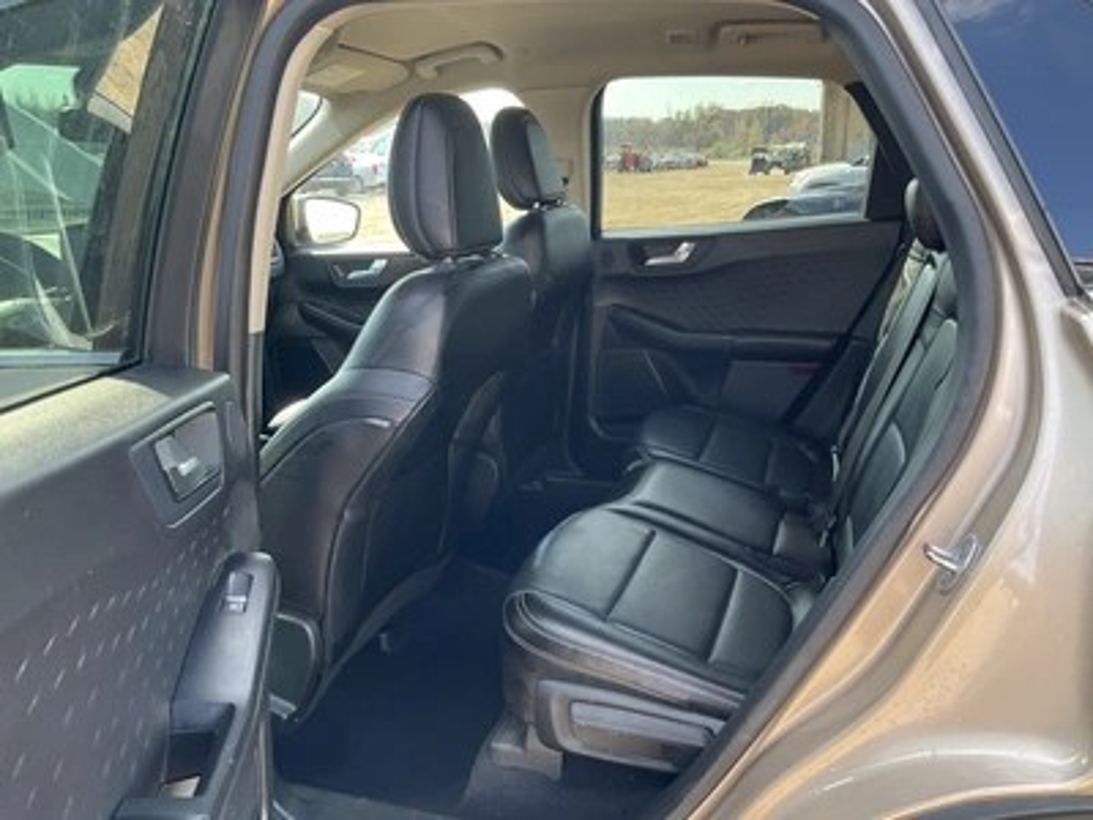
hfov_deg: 61.7
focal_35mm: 29
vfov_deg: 48.2
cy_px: 410
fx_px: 916
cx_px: 546
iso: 32
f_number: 1.8
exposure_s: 1/122
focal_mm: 3
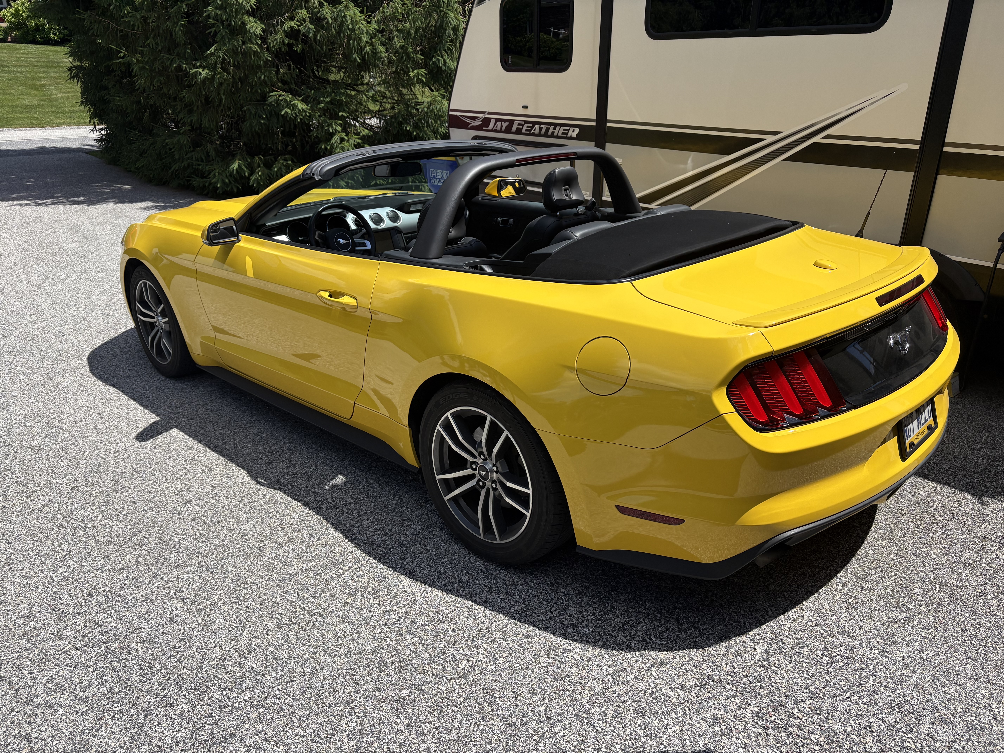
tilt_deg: -23.2
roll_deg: +1.5
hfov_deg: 67.3
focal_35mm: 26
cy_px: 376
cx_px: 502
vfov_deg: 53.1
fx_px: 754
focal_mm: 5.96
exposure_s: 1/4065
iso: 50
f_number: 1.6
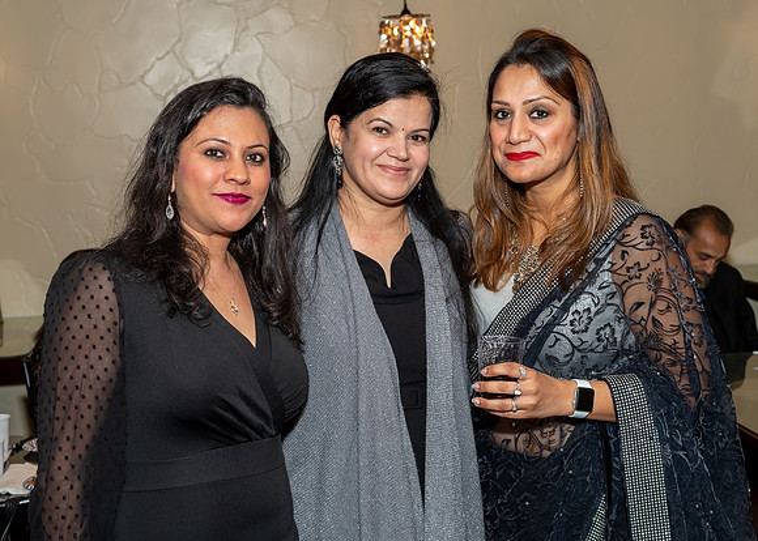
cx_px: 395
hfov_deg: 29.5
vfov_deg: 21.3
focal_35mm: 67
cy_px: 286
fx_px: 1439
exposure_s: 1/250
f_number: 5.6
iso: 400
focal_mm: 38
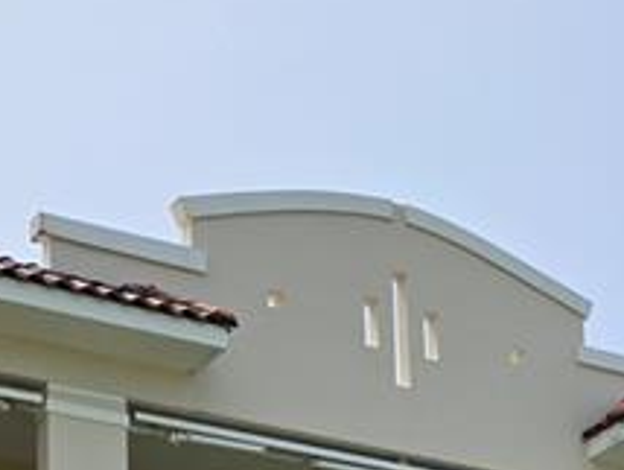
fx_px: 1985
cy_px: 867
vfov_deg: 12.3
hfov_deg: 17.6
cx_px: 537
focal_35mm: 110
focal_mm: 6.3
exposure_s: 1/7944
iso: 80
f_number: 1.7
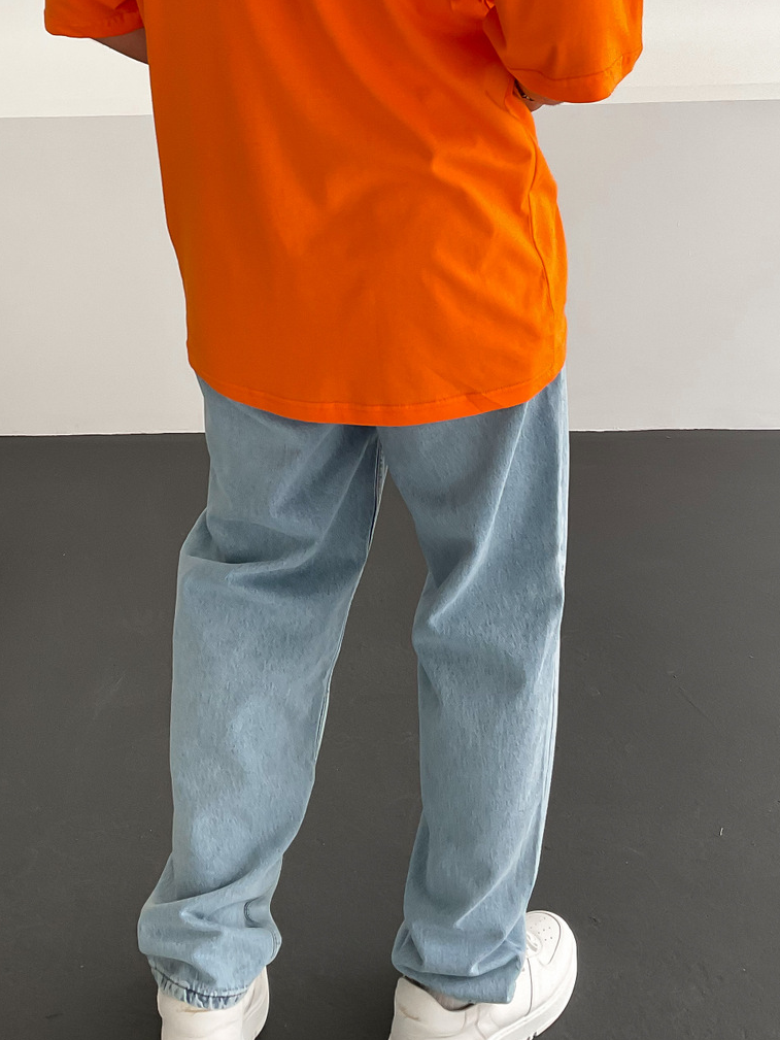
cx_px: 326
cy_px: 262
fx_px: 1382
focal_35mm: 46
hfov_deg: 31.5
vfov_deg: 40.1
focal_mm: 3
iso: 40
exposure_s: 1/120
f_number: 1.8
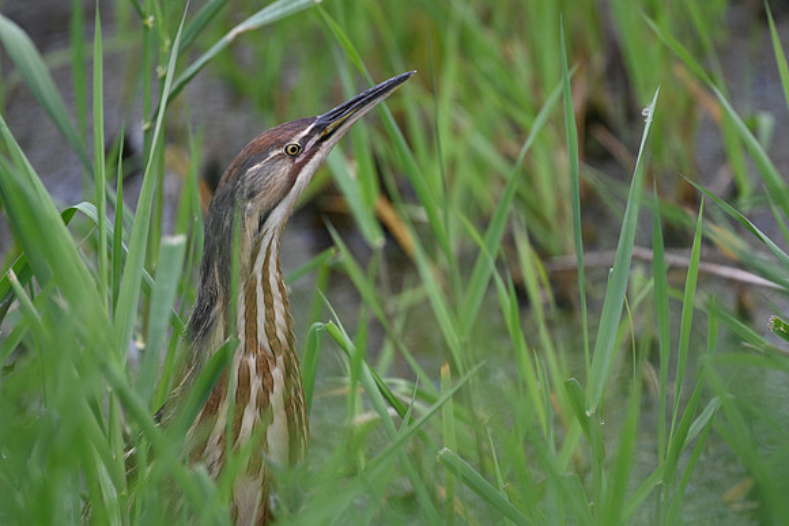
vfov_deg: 1.7
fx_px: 17537
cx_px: 394
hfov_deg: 2.6
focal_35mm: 800
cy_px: 263
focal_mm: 800
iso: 1250
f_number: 6.3
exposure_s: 1/800
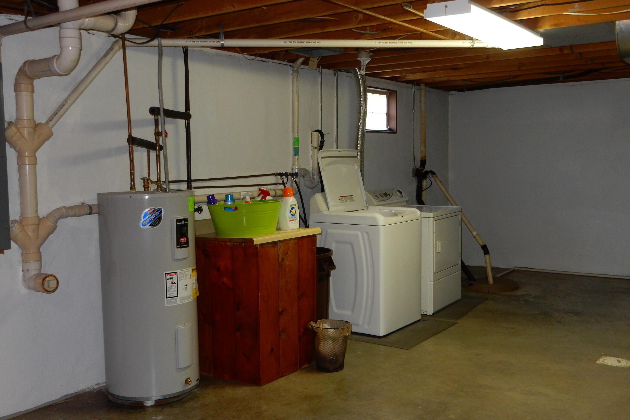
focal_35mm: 38
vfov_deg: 35.1
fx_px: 665
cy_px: 218
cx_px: 315
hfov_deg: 50.7
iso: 250
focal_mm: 6.4
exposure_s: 1/30
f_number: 4
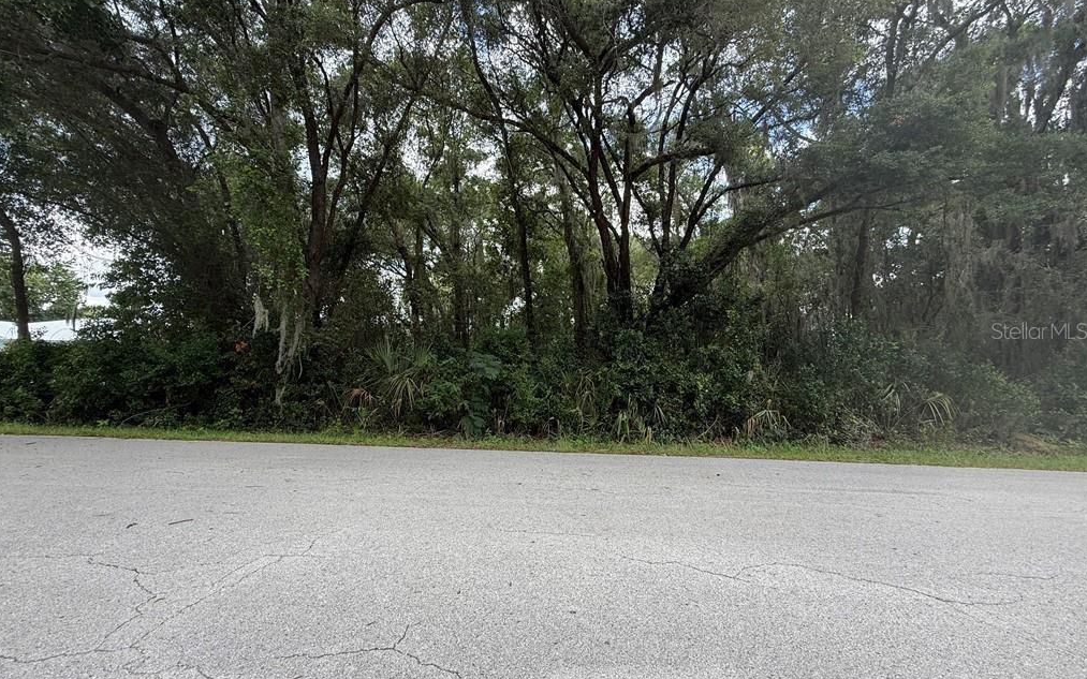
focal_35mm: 15
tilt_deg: +6.0
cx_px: 543
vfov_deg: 74.8
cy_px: 330
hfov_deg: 101.5
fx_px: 444
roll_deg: -1.3
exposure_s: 1/294
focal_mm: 2.22
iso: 50
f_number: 2.2
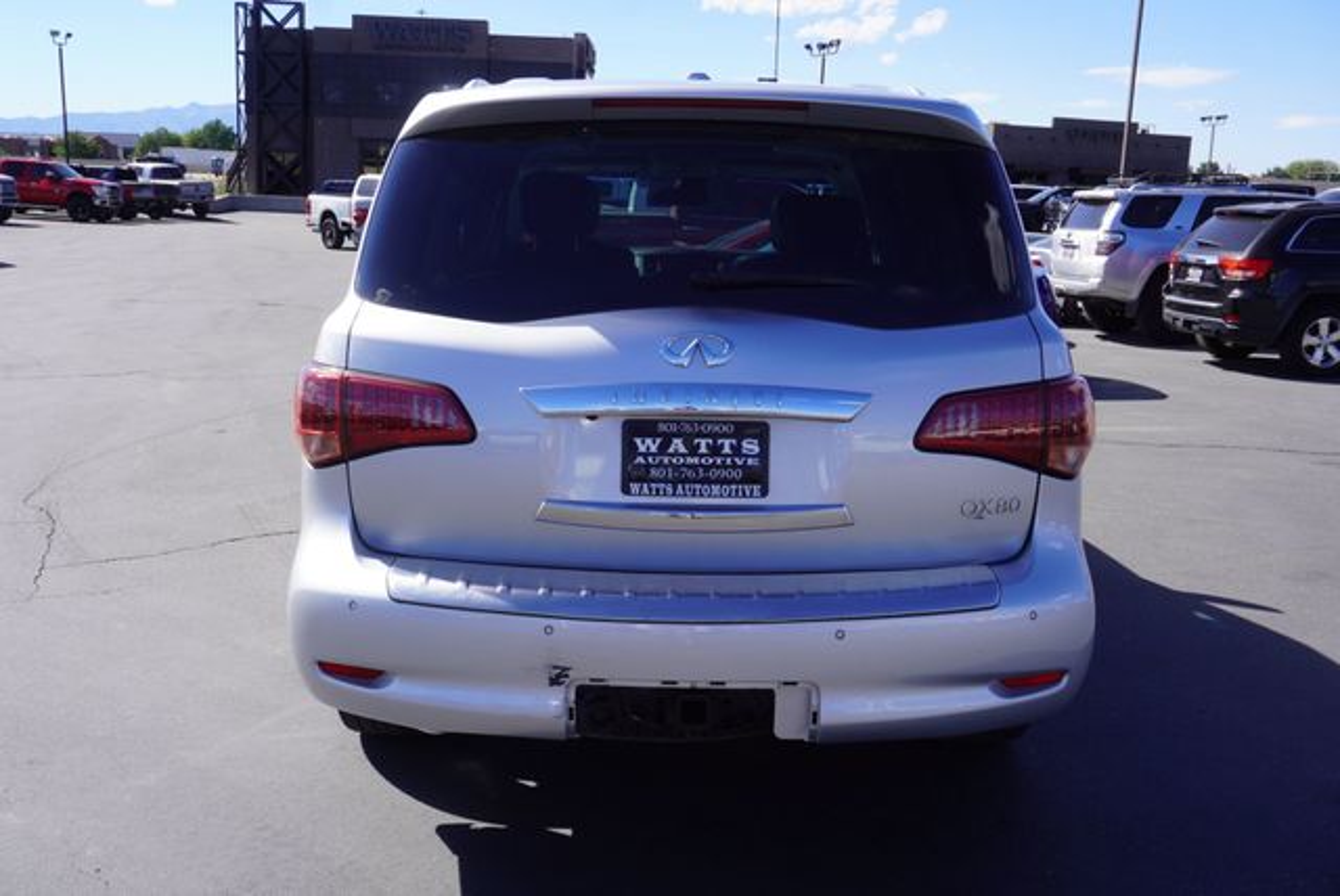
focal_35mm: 33
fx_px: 1229
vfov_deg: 40.0
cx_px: 670
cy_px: 448
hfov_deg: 57.2
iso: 100
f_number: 9
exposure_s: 1/125
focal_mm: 22
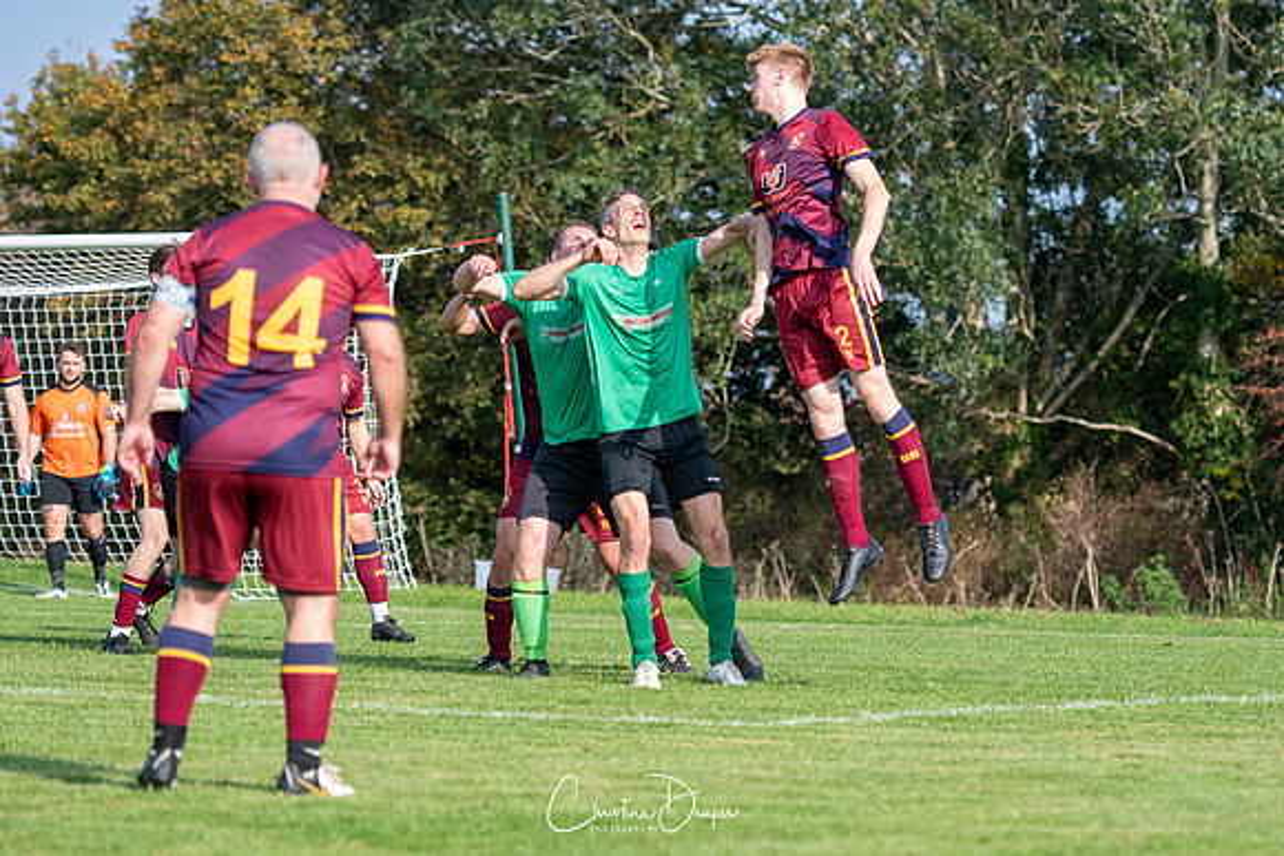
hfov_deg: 11.3
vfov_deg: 7.5
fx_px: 6496
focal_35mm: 182
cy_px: 364
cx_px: 756
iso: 320
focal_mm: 102
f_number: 2.8
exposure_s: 1/3200
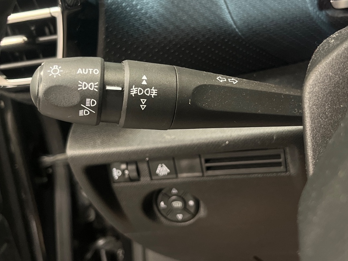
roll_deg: +12.2
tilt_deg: -22.3
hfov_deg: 39.6
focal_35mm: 48
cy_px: 106
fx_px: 482
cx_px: 193
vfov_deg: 30.2
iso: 500
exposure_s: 1/36
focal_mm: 5.1
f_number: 1.6
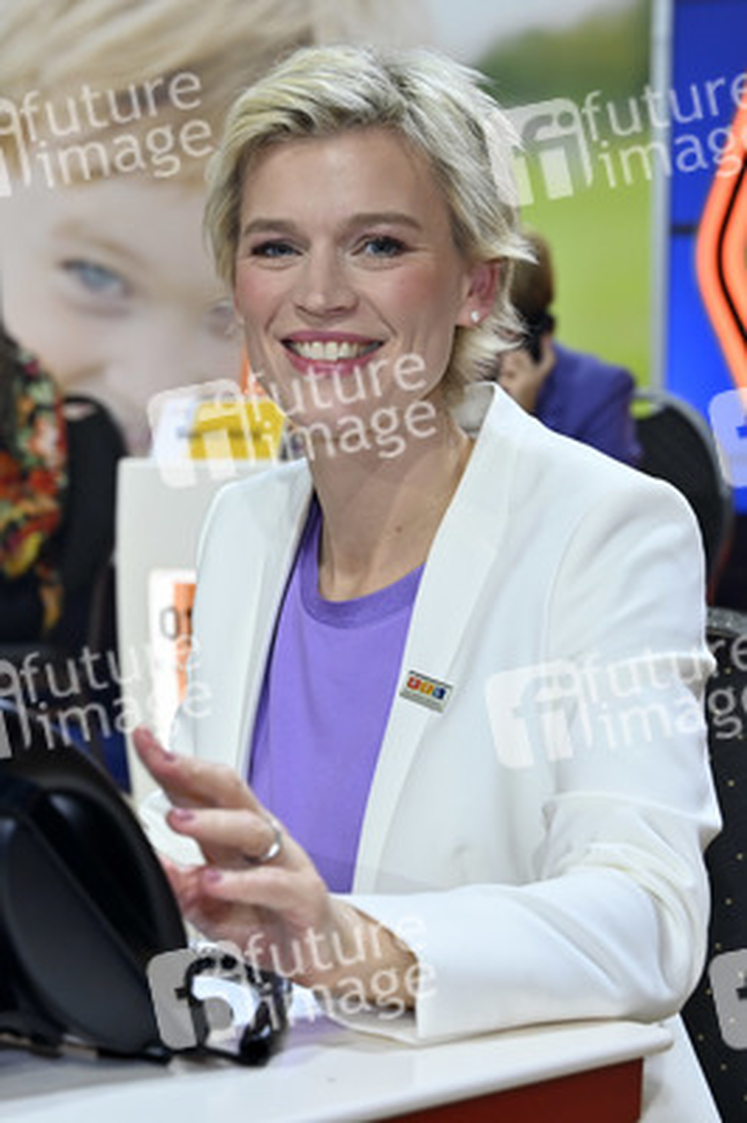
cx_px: 374
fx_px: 1372
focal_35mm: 44
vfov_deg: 44.5
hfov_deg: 30.5
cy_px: 562
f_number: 4
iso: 1000
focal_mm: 44
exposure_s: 1/200
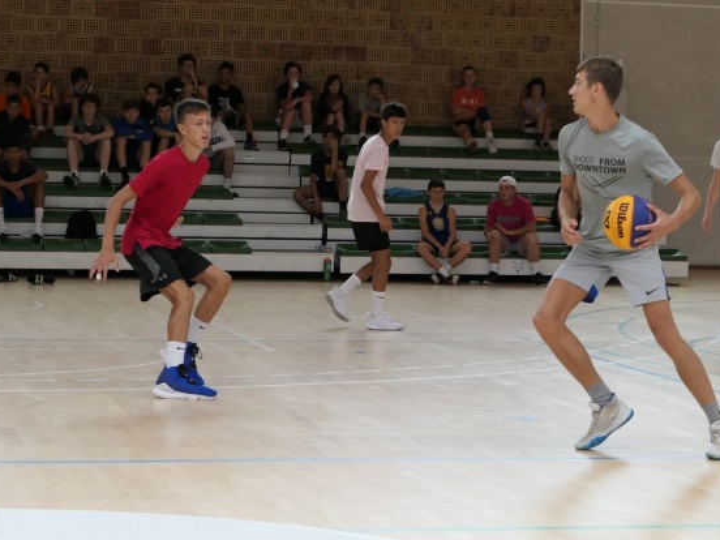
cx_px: 380
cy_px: 223
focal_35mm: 113
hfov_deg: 17.4
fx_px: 2350
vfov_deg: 13.1
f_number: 2.8
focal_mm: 26.3
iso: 640
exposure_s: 1/500
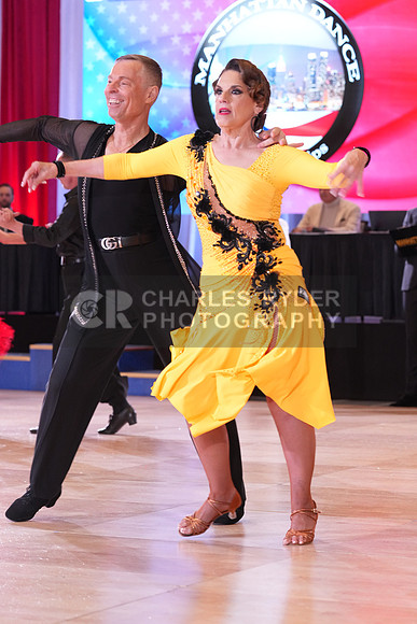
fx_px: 1823
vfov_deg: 19.5
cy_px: 312
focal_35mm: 105
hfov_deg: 13.0
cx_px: 208
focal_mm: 105
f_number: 4.5
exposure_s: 1/200
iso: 2500
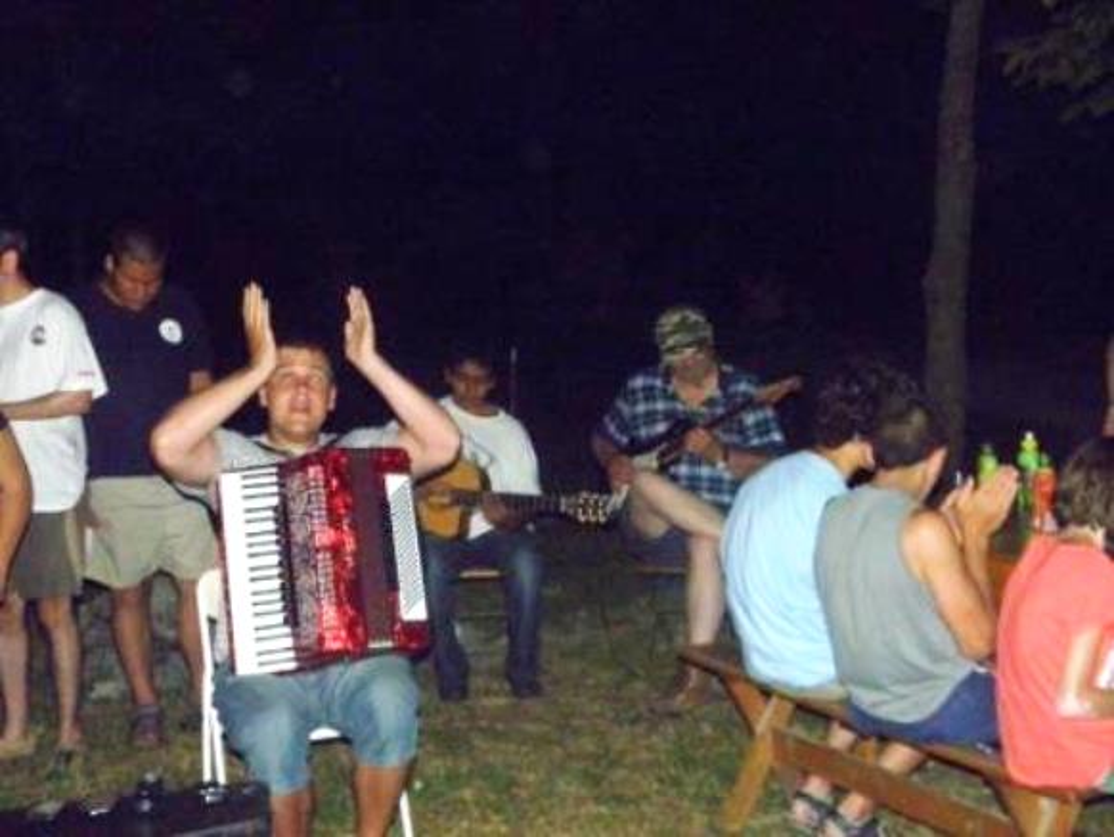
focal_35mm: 54
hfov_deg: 35.5
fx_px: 1739
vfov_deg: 27.1
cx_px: 557
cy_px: 418
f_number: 4.1
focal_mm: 9.7
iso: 1000
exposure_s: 1/125
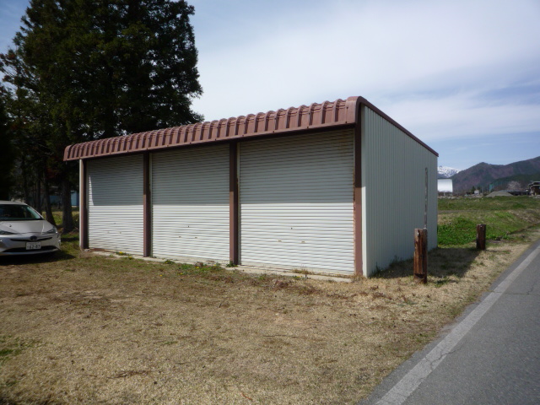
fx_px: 390
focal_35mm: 25
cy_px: 202
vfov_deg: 54.9
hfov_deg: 69.4
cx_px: 270
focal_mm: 4.4
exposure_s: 1/800
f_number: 5
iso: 100
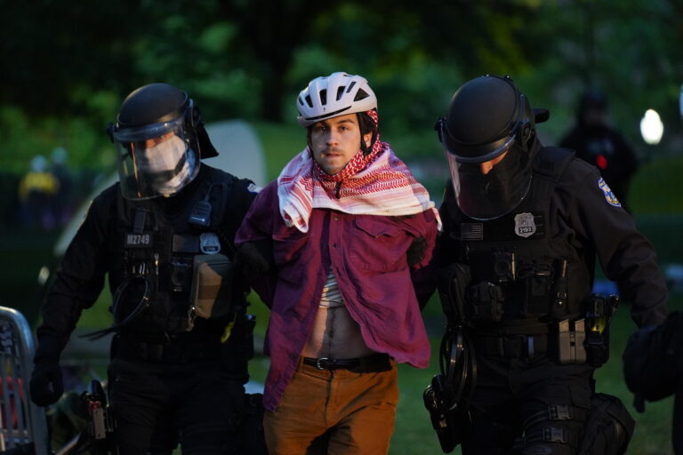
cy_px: 228
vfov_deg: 7.6
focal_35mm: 180
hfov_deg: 11.4
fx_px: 3415
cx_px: 342
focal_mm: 180
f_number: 2.8
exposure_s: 1/100
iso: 6400
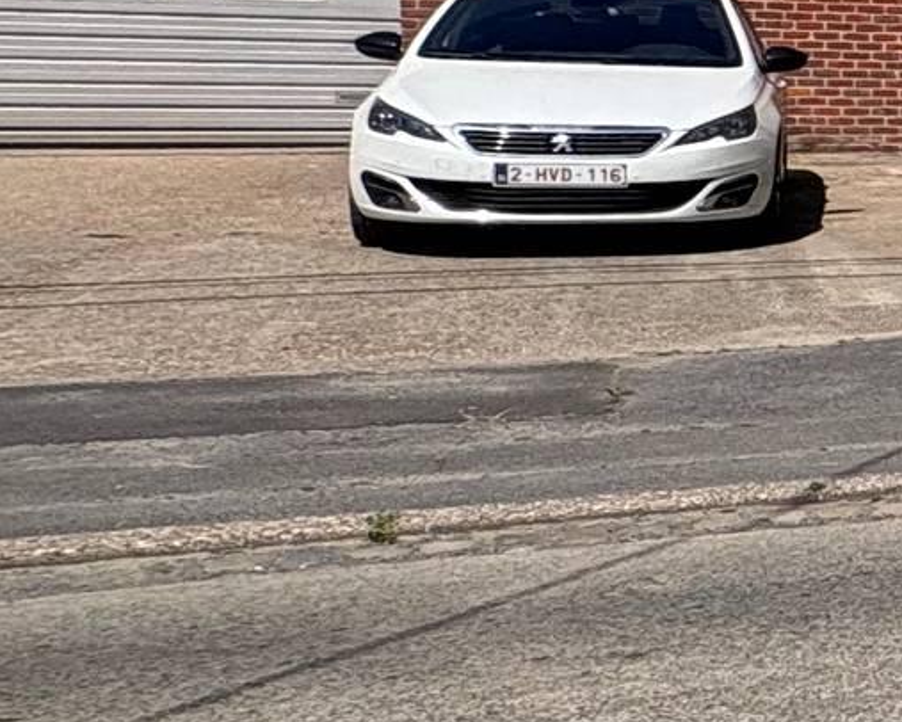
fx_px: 1843
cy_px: 174
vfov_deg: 22.0
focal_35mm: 69
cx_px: 2105
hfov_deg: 15.7
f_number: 2.2
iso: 50
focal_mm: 2.22
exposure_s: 1/3106
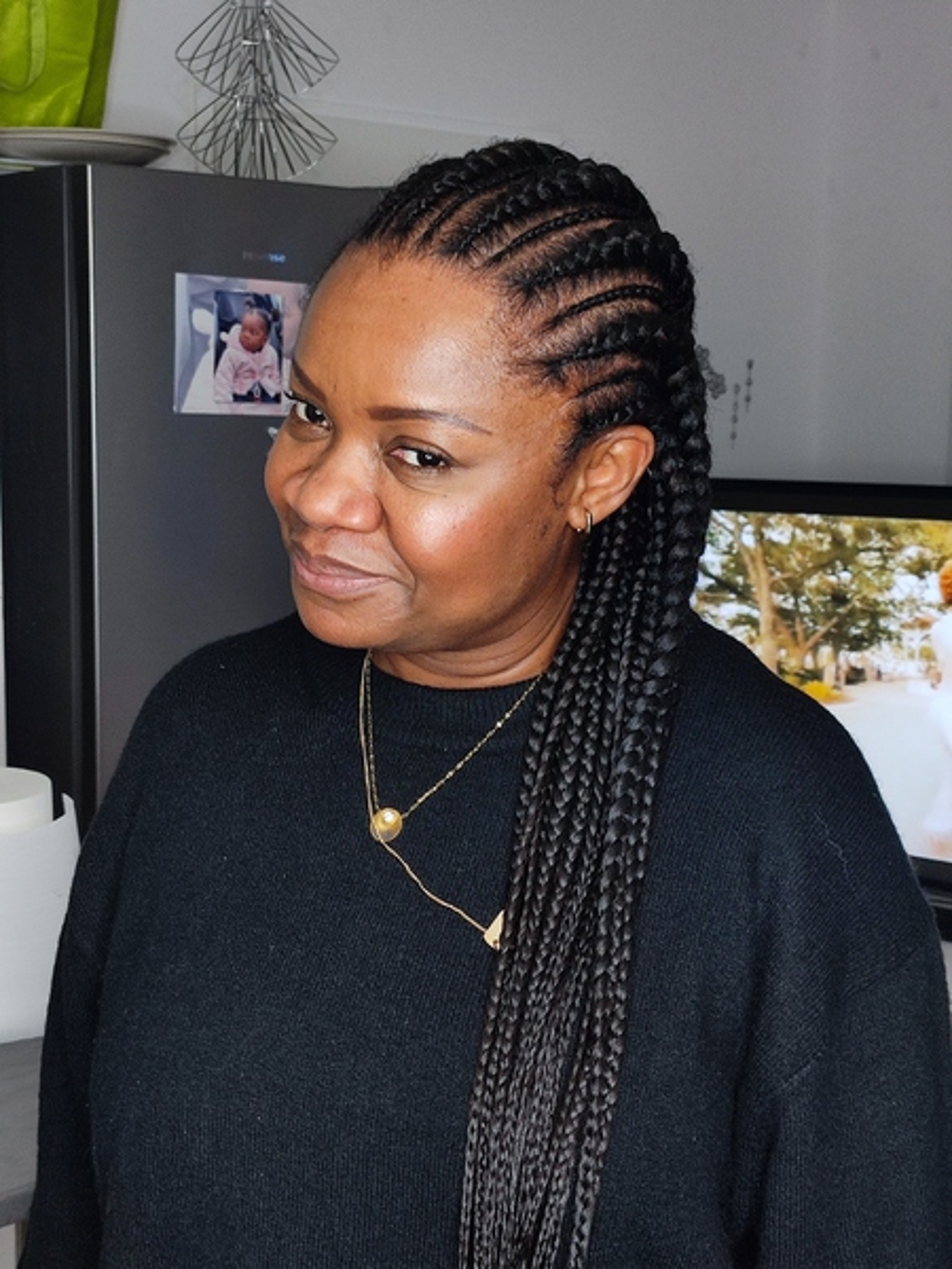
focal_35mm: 24
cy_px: 634
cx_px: 476
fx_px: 880
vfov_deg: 71.6
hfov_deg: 56.8
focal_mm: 5.89
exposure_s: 1/33
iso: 501
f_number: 1.89
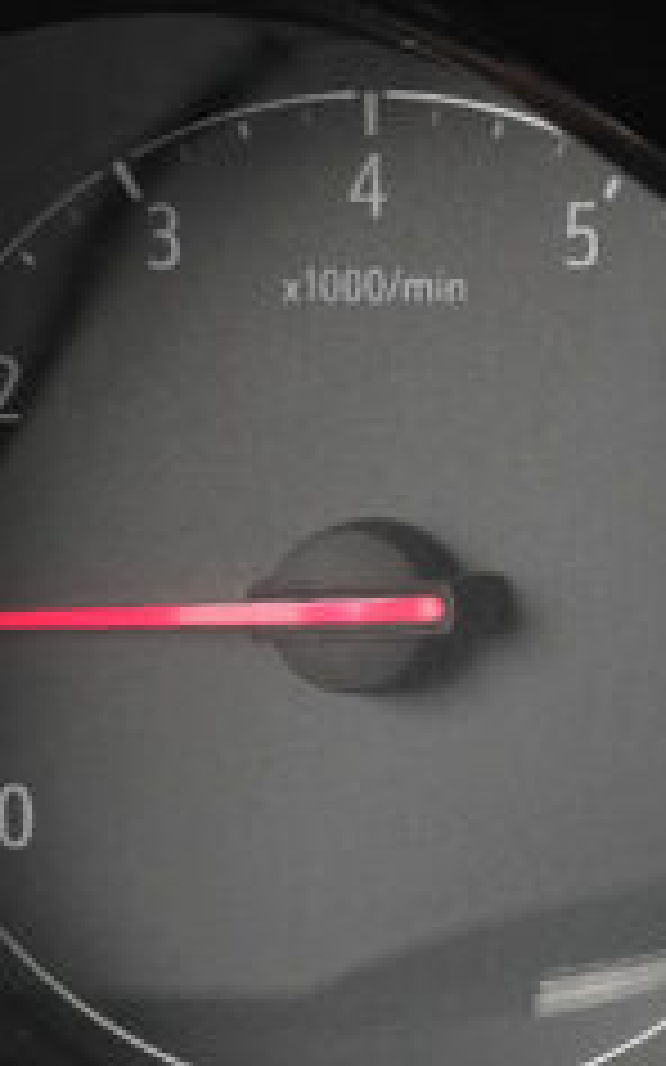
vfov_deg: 17.5
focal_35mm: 119
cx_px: 1476
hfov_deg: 9.9
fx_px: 3458
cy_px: 623
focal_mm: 18.1
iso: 1600
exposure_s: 1/125
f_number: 9
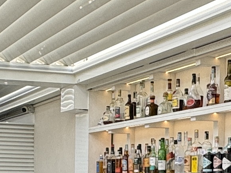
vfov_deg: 14.0
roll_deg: -1.2
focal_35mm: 98
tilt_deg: -7.9
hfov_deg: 20.0
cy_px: 267
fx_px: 654
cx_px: 83
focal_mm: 2.22
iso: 40
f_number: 2.2
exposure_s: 1/321
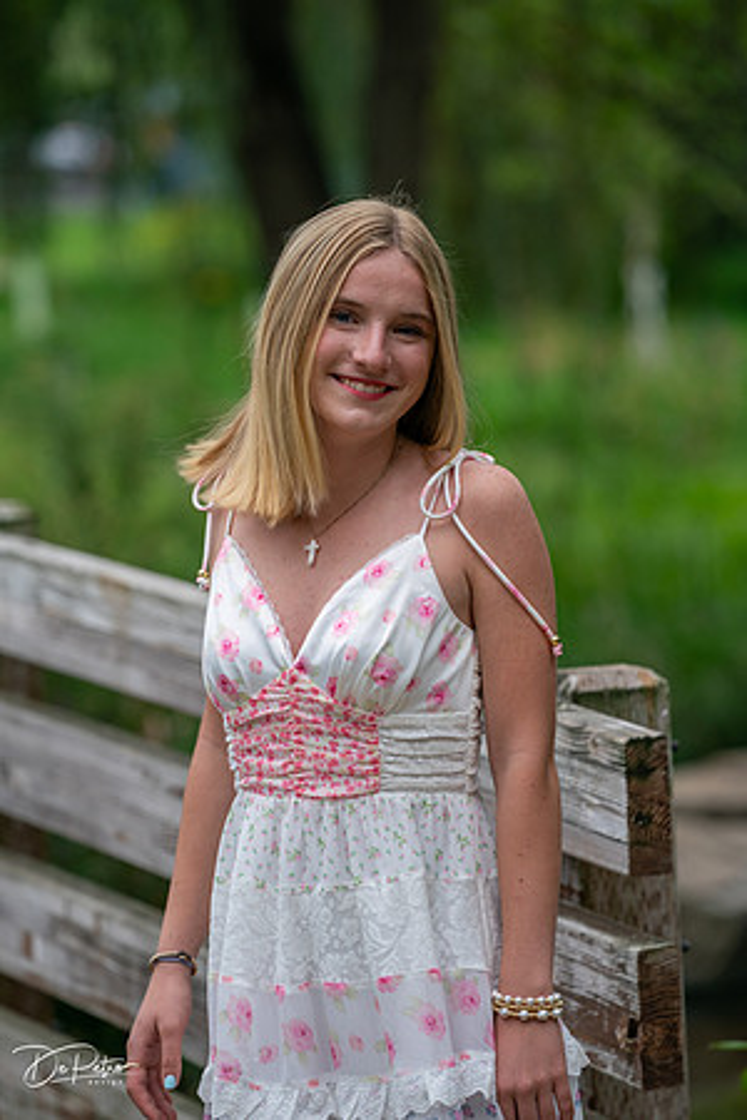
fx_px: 5415
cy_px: 560
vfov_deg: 11.8
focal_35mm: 174
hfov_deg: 7.9
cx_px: 374
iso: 200
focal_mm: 174
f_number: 4
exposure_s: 1/200
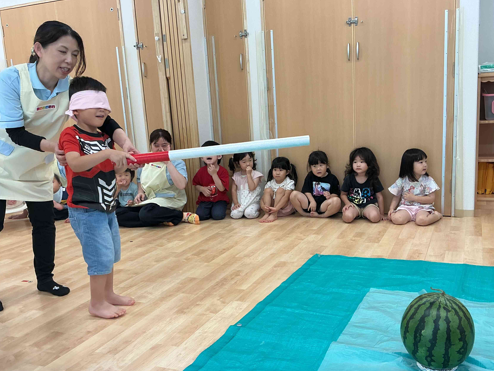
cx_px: 275
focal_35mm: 35
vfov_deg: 40.6
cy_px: 206
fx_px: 499
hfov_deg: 52.5
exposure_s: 1/120
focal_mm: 3
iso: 40
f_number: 1.8
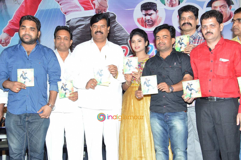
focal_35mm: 52
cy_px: 80
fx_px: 351
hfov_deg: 37.9
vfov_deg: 25.6
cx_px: 120
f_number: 5.6
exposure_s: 1/125
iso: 800
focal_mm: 35
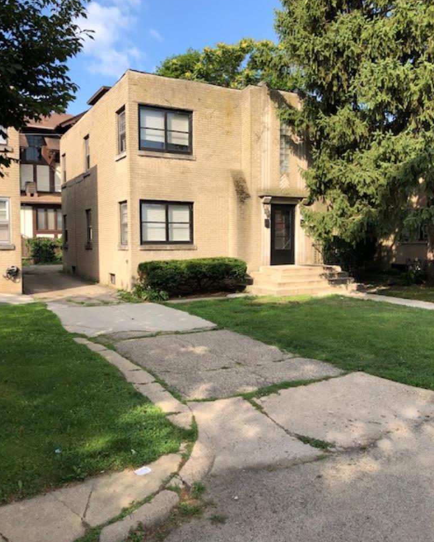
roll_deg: -0.7
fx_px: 482
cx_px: 220
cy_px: 270
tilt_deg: -3.2
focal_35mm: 30
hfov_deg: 48.5
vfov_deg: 58.8
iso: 20
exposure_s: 1/1043
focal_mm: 3.99
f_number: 1.8
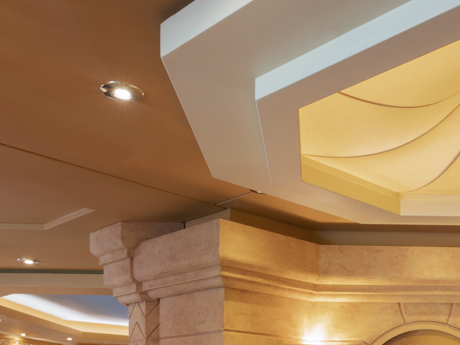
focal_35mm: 52
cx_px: 362
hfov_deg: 35.7
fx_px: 691
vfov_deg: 25.2
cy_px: 416
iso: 200
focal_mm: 19
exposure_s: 2
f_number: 11
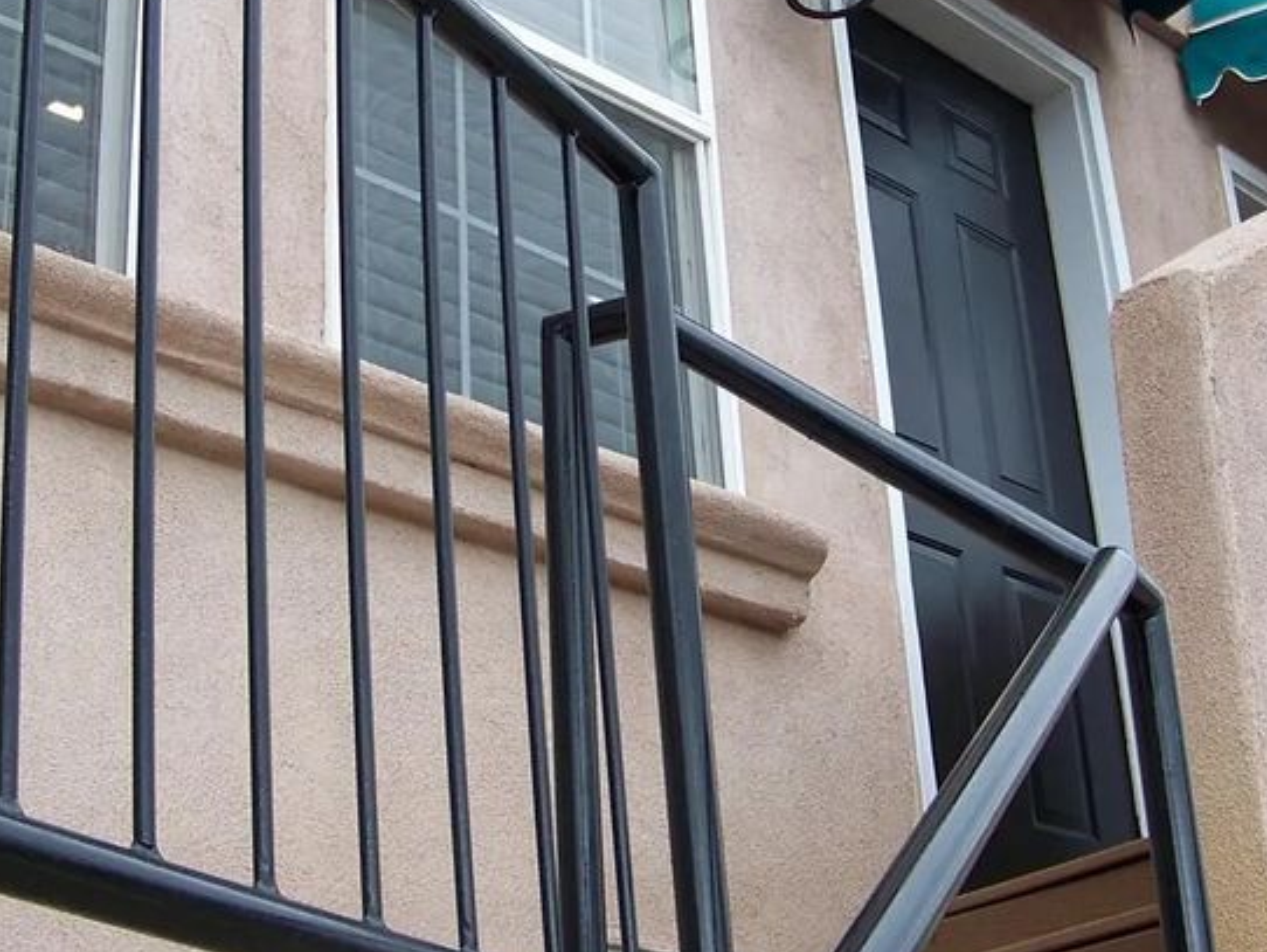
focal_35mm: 68
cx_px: 692
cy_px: 377
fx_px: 2490
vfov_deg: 21.6
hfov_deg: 28.5
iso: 64
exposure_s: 1/250
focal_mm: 5.85
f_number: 2.8
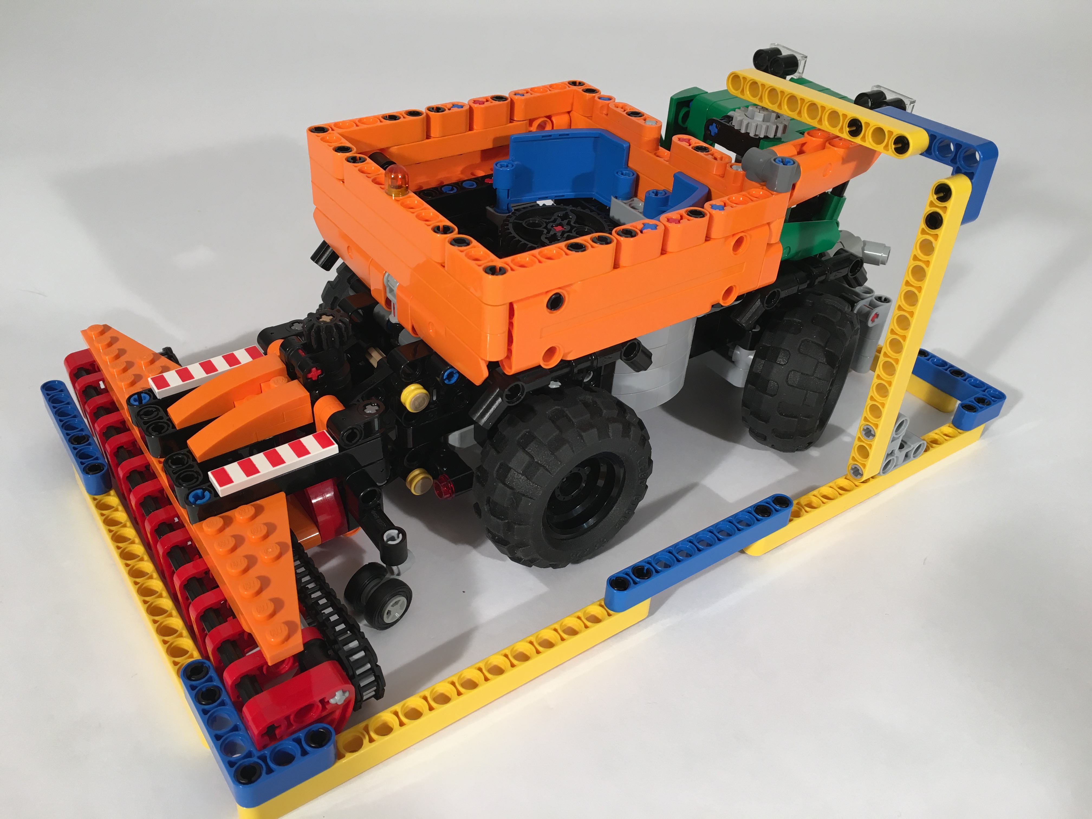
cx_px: 546
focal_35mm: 29
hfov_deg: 61.7
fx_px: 915
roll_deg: -4.2
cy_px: 410
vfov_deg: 48.2
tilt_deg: -36.0
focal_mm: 4.15
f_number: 2.2
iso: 25
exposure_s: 1/40
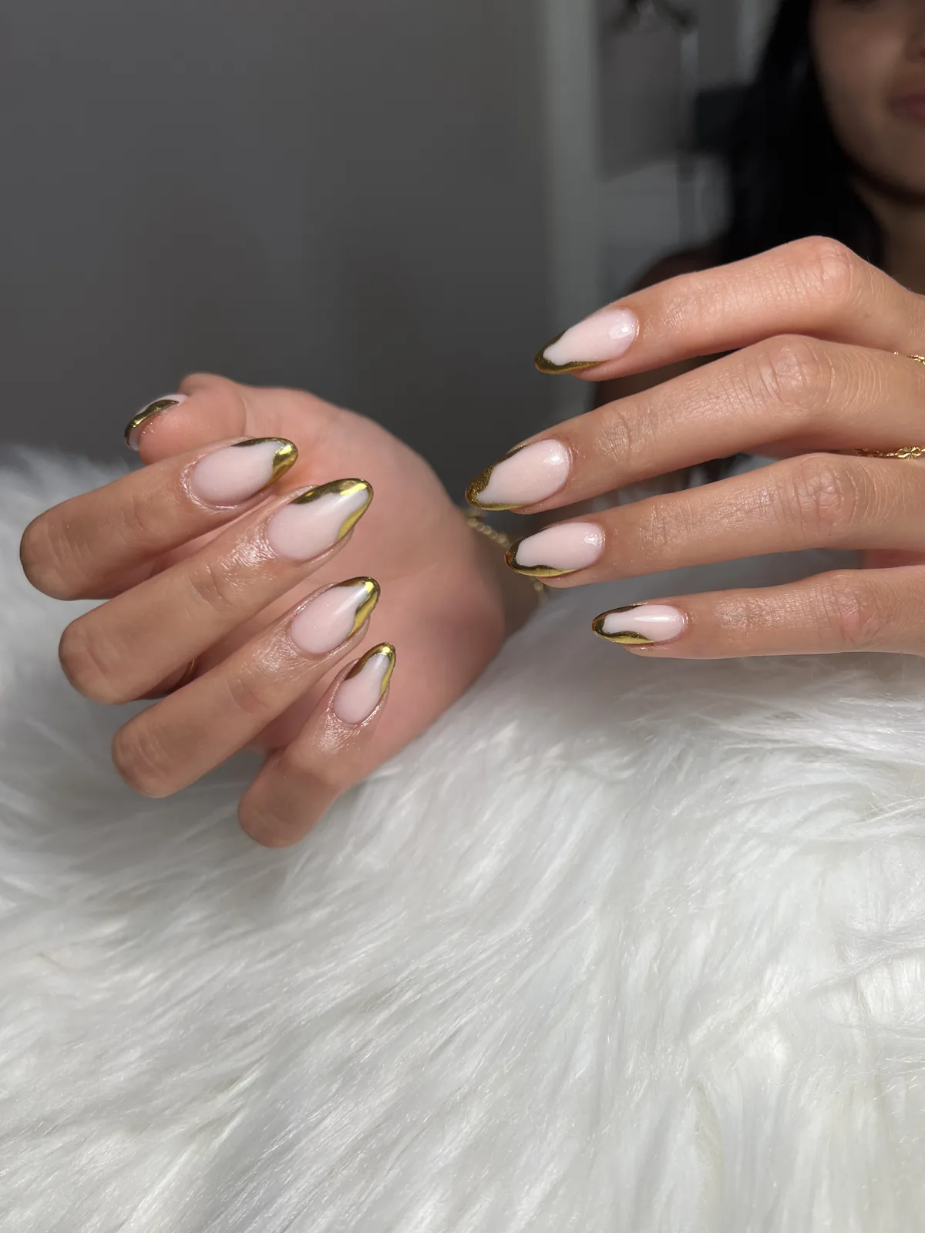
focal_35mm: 26
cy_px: 616
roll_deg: +5.8
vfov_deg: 67.3
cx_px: 462
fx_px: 926
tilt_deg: -27.7
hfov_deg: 53.1
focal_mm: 5.7
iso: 50
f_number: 1.5
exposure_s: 1/401
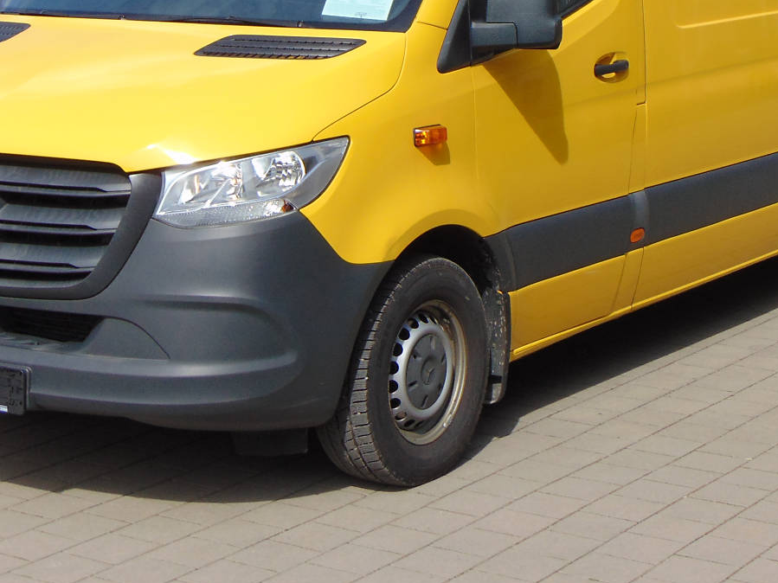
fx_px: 2000
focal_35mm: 89
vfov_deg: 16.4
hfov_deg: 22.0
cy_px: 82
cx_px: 422
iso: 80
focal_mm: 9
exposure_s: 1/250
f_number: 9
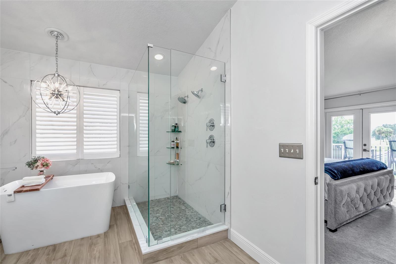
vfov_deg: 73.7
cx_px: 198
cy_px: 132
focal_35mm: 16
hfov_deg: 96.7
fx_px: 176
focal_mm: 16
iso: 400
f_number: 6.7
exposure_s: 1/60
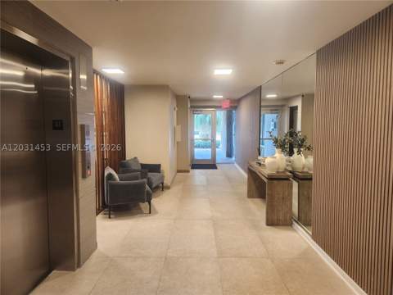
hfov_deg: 73.9
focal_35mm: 23
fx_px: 261
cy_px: 148
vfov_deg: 58.9
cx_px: 196
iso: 400
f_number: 1.8
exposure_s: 1/120
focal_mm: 5.4
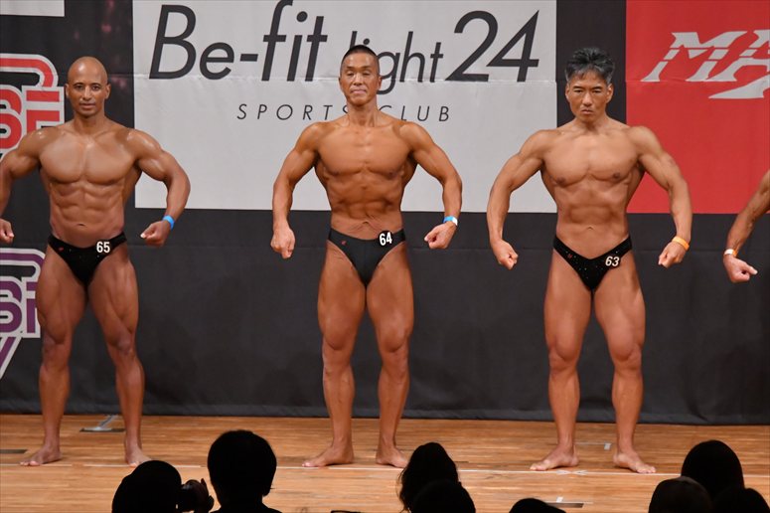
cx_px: 385
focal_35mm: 270
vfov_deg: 5.1
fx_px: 5772
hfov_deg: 7.6
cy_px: 256
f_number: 5.6
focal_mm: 180
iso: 6400
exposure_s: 1/400
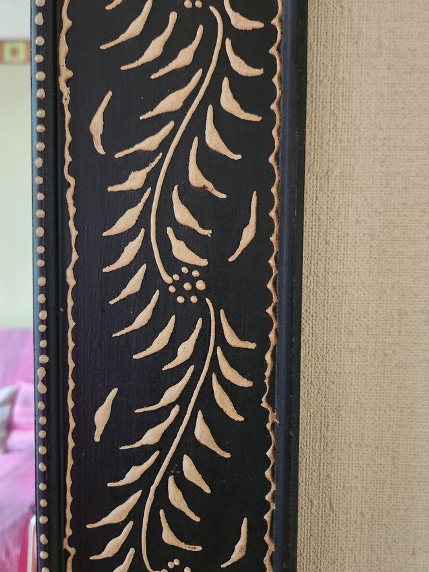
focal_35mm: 26
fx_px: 429
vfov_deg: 67.3
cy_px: 283
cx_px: 222
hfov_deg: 53.1
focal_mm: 5.4
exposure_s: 1/30
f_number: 1.8
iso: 500
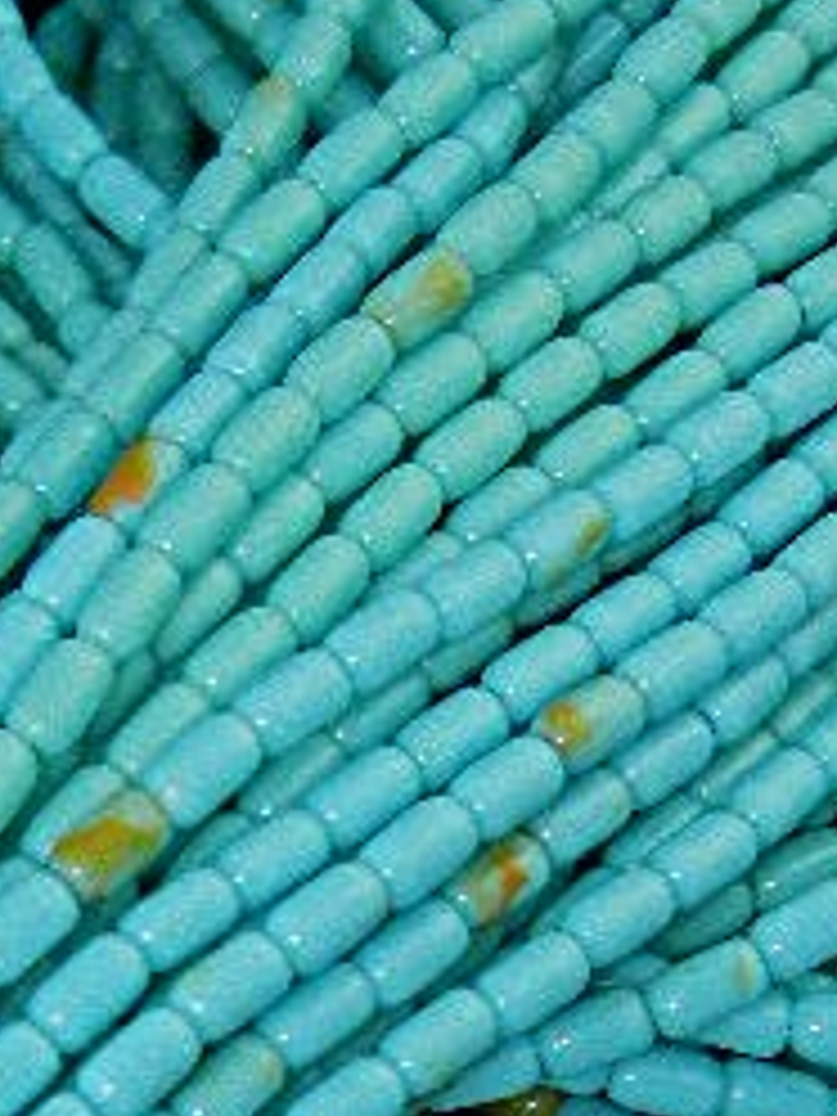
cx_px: 180
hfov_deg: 9.2
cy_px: 1242
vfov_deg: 12.1
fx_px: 5191
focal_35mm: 161
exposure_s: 1/30
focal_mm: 7.1
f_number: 7.4
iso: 592
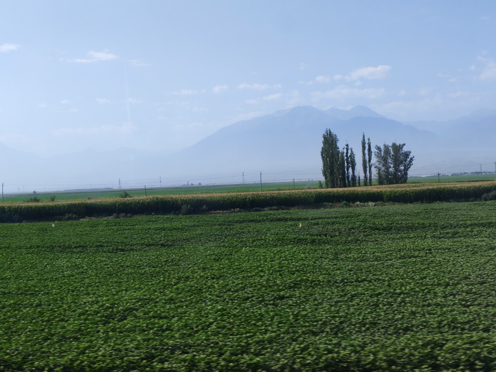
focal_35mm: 54
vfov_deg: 27.0
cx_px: 248
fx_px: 774
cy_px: 186
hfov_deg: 35.5
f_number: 1.95
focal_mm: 5.52
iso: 50
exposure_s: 1/370
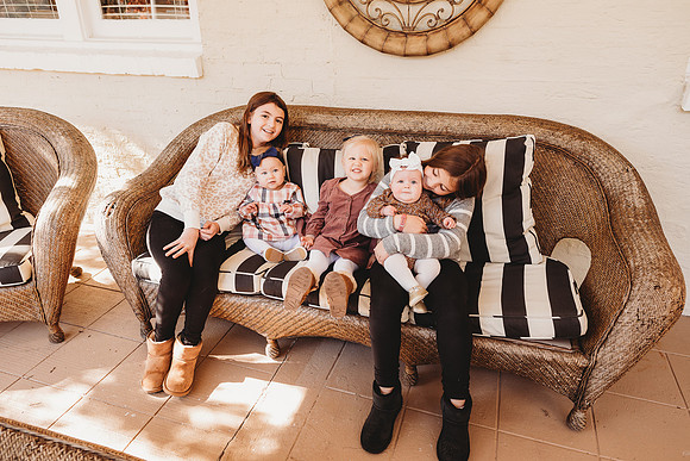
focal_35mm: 24
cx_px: 345
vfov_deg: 53.2
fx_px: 460
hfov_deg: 73.7
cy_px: 230
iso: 400
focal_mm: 24
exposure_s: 1/100
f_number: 4.5
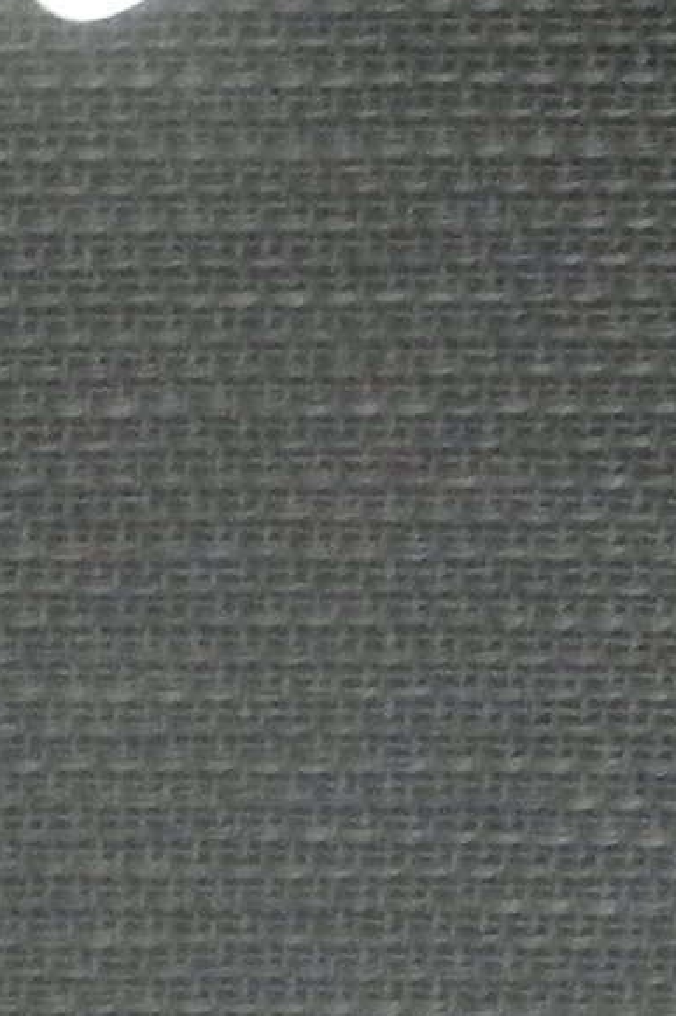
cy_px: 448
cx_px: -594
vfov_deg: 10.0
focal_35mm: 205
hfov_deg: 6.5
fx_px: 5781
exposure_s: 1/3.3
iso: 400
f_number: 2.8
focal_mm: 5.7
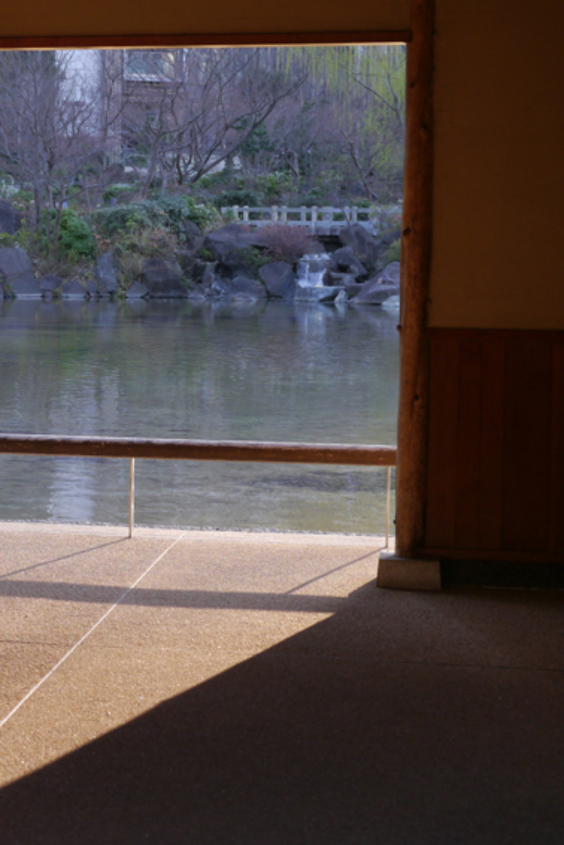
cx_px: -16
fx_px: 2018
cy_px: 381
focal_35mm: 86
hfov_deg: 15.6
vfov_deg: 23.6
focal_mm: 26
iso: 160
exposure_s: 1/160
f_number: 3.5
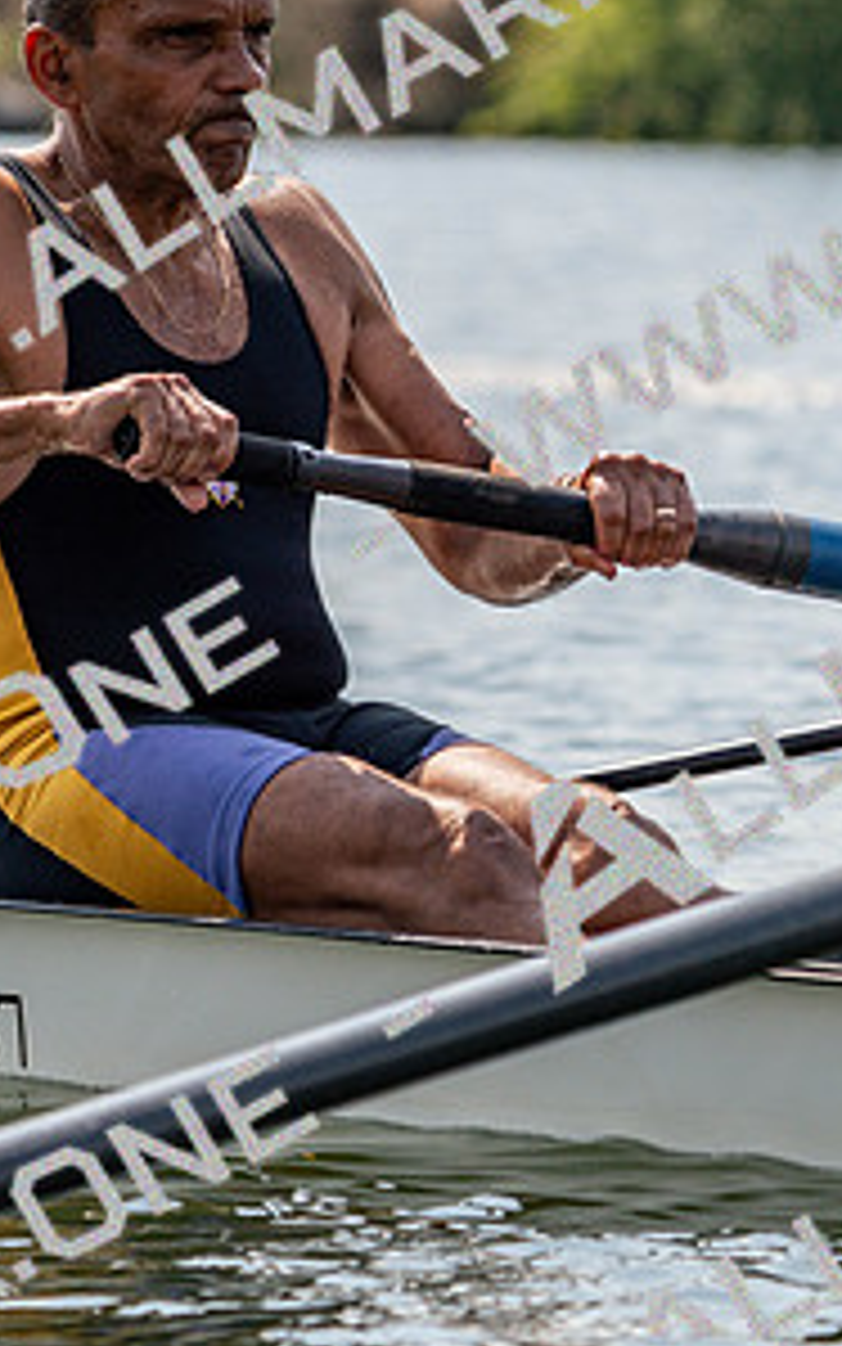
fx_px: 14496
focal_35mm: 395
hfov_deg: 3.3
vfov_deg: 5.3
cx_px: 144
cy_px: 565
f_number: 5.6
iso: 200
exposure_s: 1/1600
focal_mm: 200
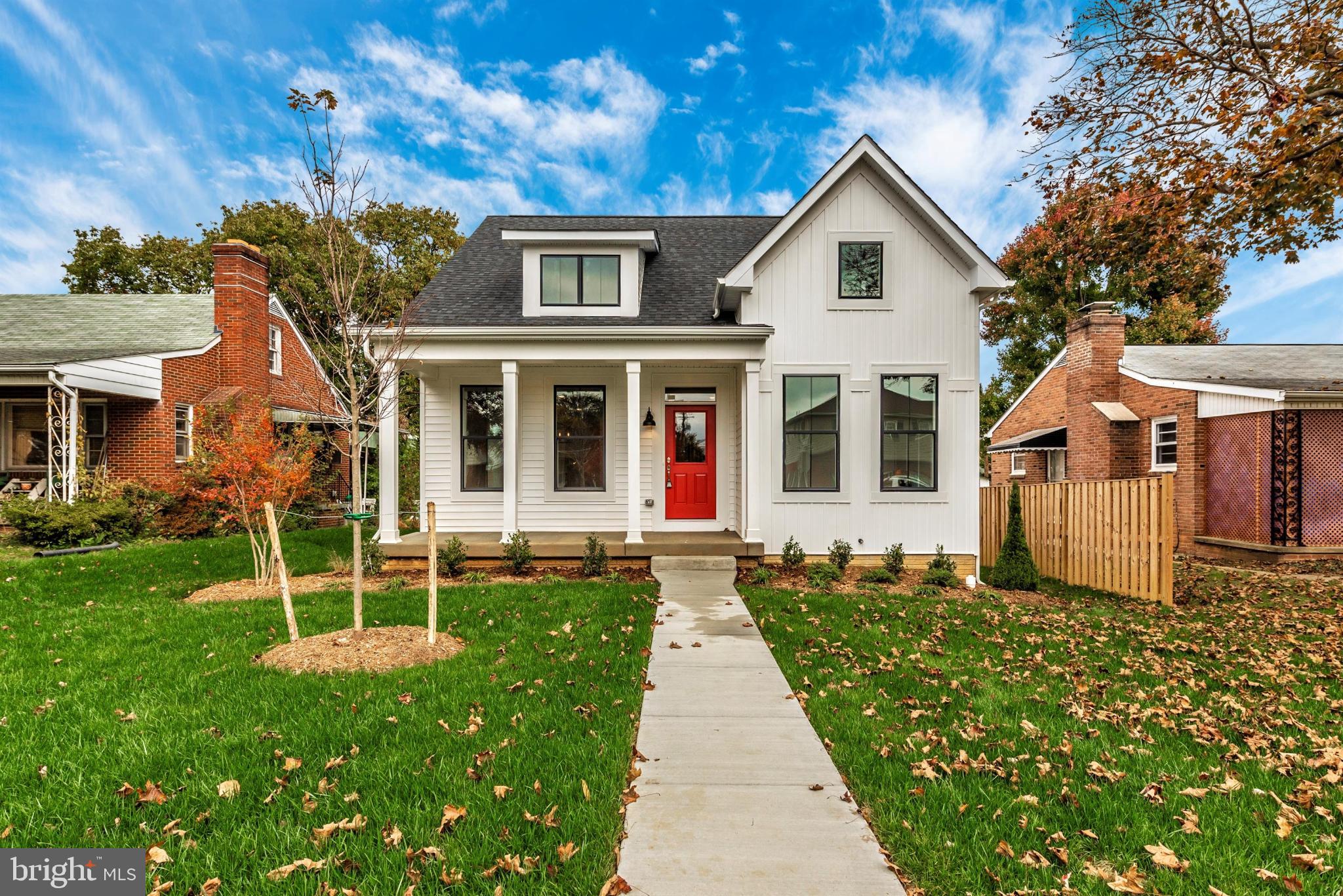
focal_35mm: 15
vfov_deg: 77.4
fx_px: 560
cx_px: 672
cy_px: 448
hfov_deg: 100.4
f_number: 8
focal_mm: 15
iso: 320
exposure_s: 1/640
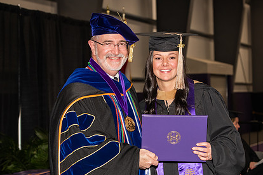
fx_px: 716
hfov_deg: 20.8
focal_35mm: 98
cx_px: 146
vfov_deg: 13.9
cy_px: 121
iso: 1000
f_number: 5.6
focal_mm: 70
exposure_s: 1/200
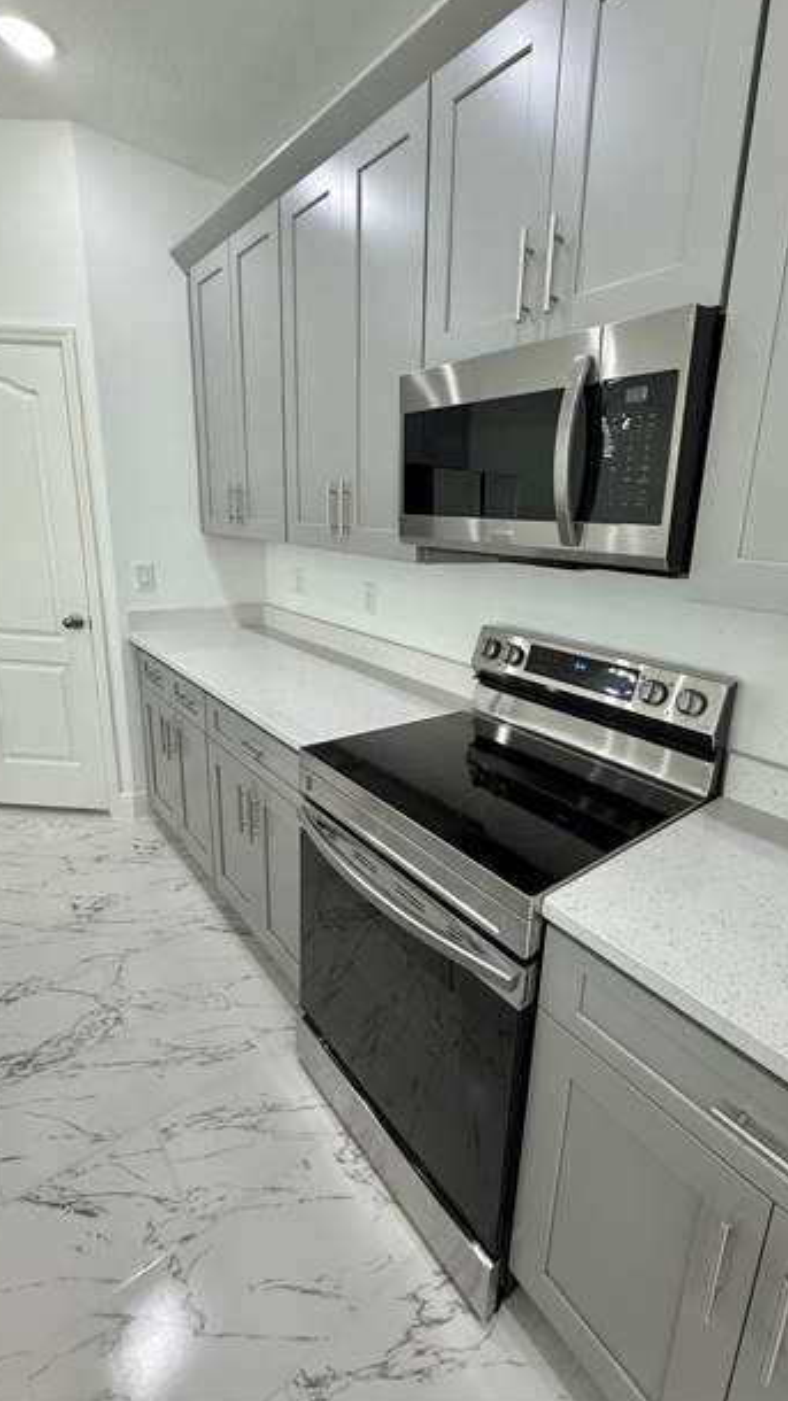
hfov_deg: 66.3
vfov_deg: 99.3
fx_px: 595
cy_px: 671
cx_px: 480
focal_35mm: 16
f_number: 2.2
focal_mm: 2.22
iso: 125
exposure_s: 1/120
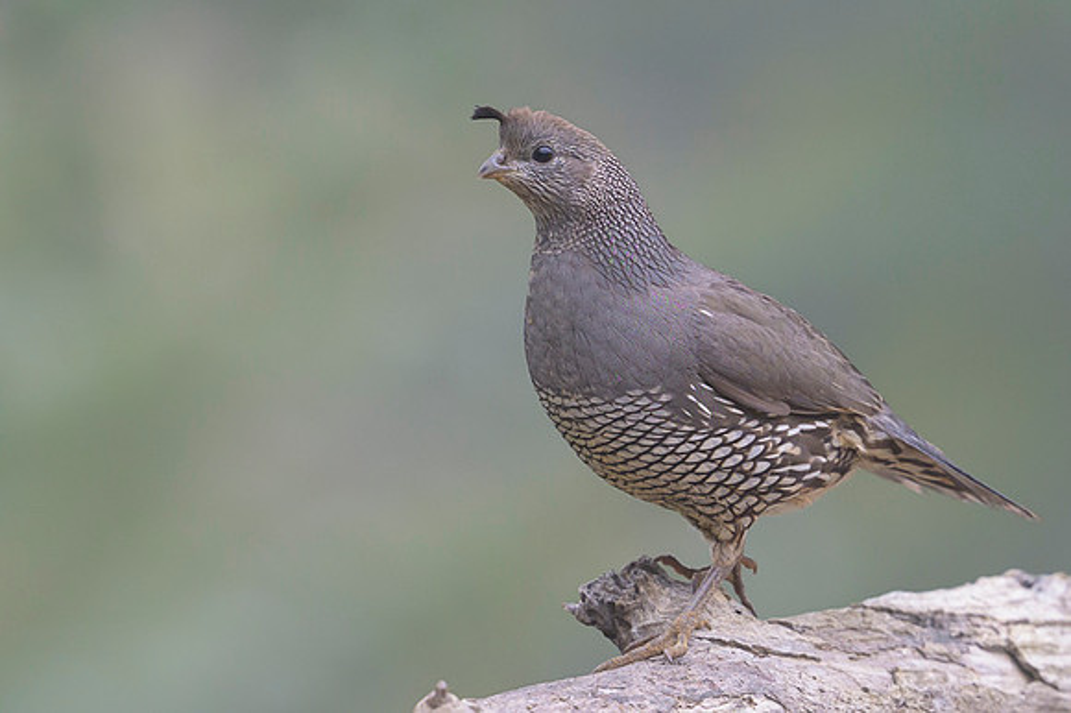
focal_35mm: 1197
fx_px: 35592
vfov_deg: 1.1
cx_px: 567
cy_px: 287
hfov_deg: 1.7
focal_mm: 400
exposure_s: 1/125
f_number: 4
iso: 800
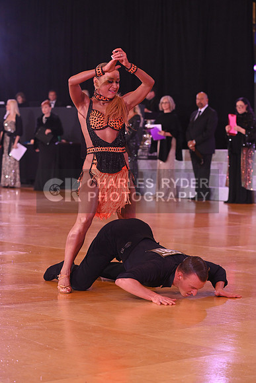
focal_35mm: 102
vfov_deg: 20.0
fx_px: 1087
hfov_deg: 13.4
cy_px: 192
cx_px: 128
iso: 2500
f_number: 5.6
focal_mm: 102
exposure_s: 1/200
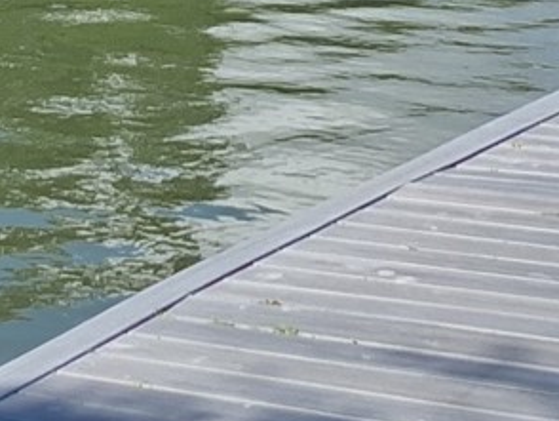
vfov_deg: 7.5
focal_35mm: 188
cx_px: 103
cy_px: -463
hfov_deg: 10.5
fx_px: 3038
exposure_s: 1/660
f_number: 1.8
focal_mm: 4
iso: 25
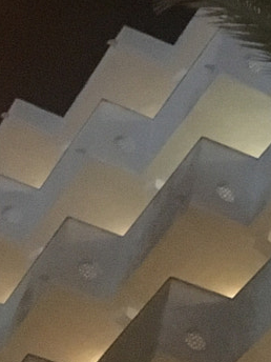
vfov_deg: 14.6
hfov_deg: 10.3
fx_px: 1409
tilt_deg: +39.5
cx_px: 508
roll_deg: -2.6
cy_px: 225
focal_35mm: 135
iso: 800
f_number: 2.2
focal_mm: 4.15
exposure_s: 1/17
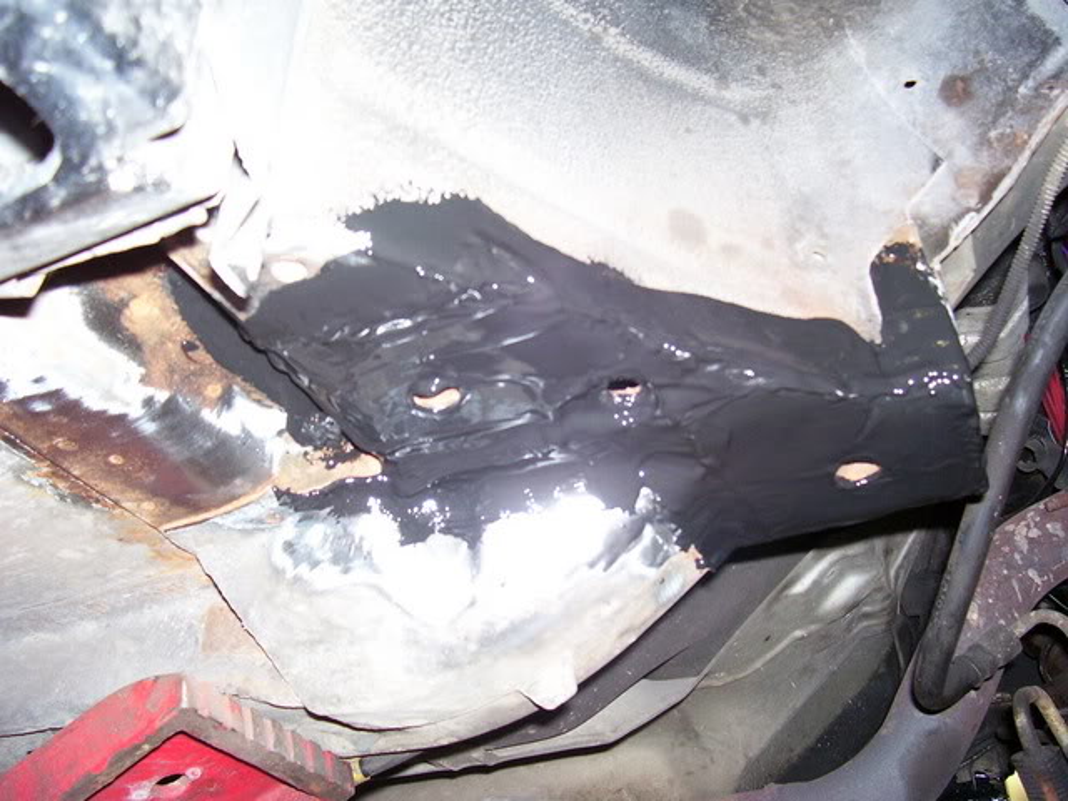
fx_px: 1049
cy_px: 400
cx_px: 534
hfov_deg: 54.0
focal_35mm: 34
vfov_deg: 41.8
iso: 125
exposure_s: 1/60
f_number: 2.7
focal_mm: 5.6
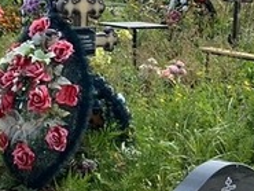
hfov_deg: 12.8
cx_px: 406
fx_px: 1057
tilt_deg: -23.6
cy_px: 232
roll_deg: -2.2
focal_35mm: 144
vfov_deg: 10.1
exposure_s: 1/1701
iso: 32
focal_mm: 4.25
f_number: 1.8
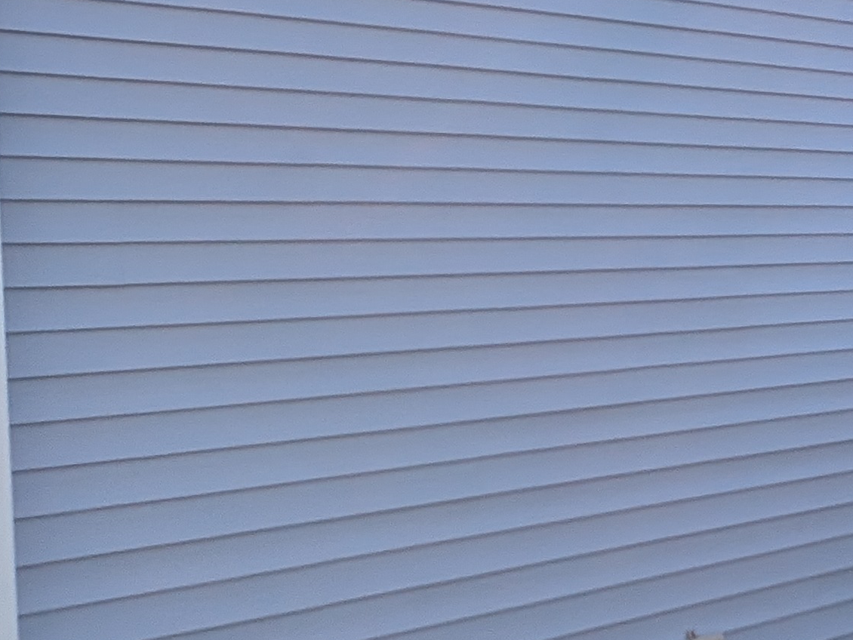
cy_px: 197
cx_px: 438
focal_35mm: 46
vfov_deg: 31.2
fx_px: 1134
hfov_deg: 41.2
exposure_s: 1/1550
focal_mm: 1.54
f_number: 2.2
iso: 31
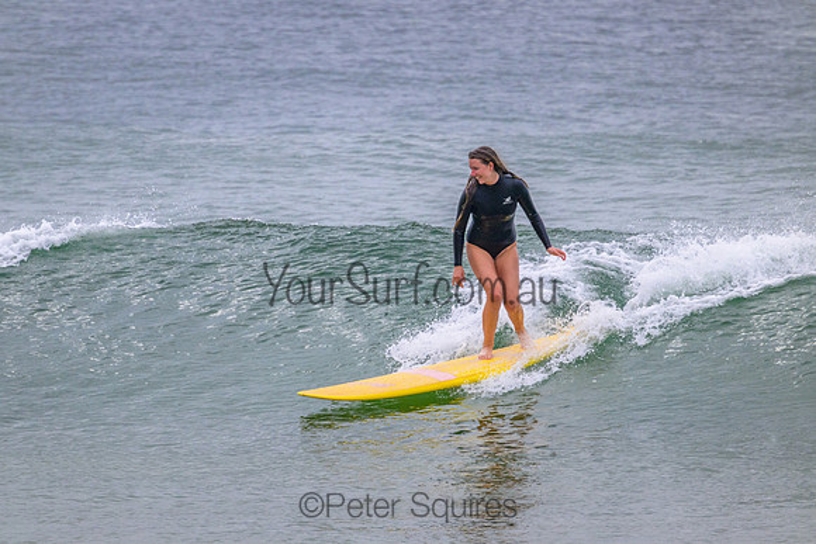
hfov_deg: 2.6
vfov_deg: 1.7
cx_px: 408
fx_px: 18137
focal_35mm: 800
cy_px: 272
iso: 1800
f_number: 11
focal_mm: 800
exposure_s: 1/2000
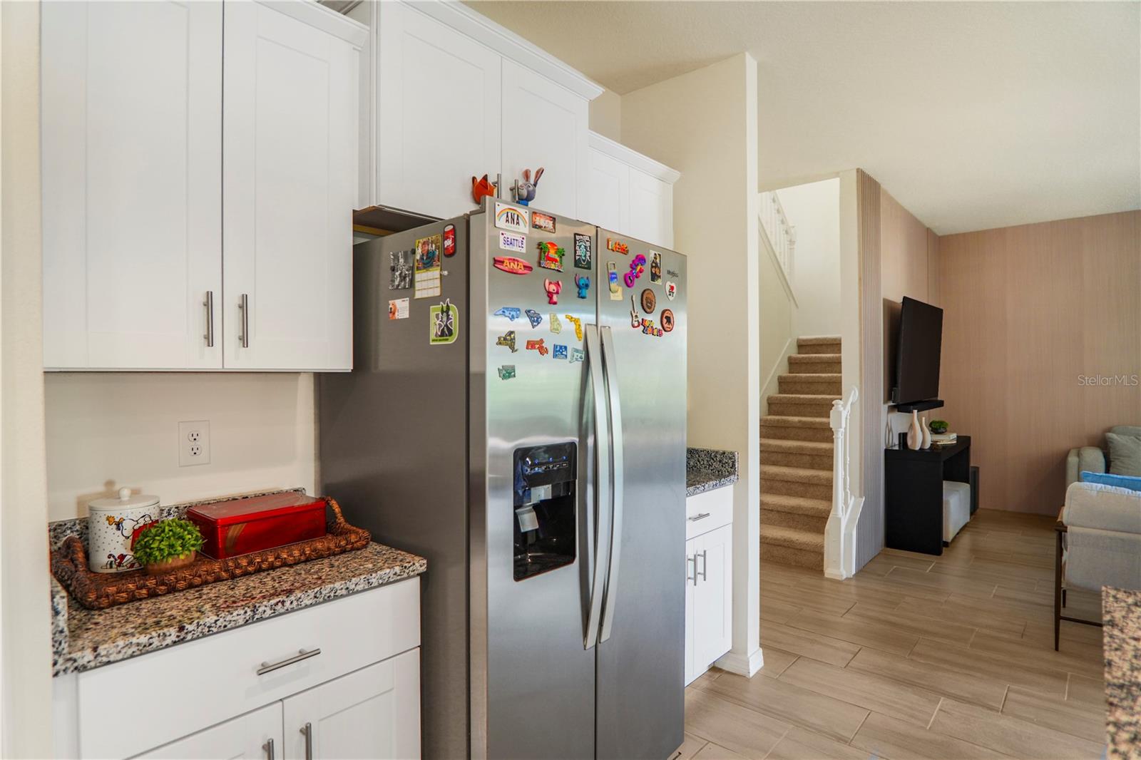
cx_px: 570
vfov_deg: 67.4
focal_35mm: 18
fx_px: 570
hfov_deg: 90.0
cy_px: 380
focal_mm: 12
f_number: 2
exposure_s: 1/30
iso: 125
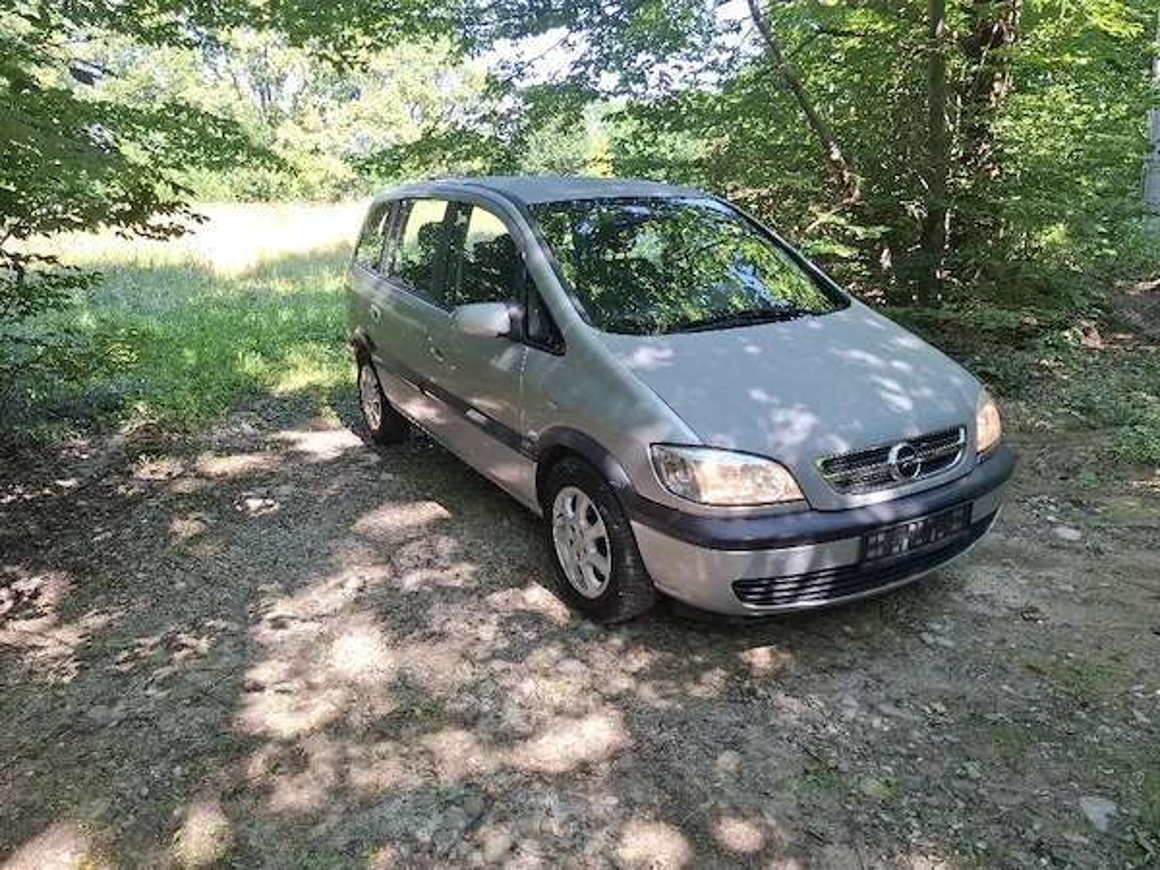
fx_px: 771
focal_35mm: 23
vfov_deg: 58.9
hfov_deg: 73.9
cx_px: 580
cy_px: 435
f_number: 1.8
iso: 50
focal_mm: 5.54
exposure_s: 1/185
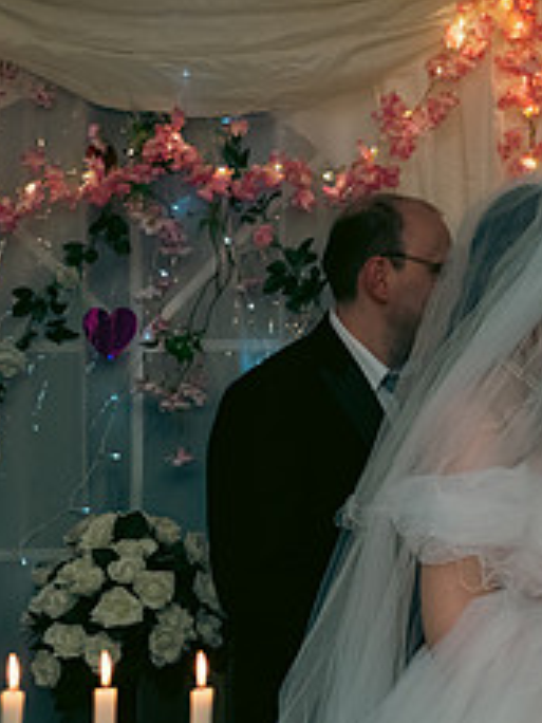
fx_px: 2860
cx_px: 545
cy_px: 420
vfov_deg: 14.4
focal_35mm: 137
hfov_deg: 10.7
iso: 800
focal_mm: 56
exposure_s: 1/160
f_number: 3.5
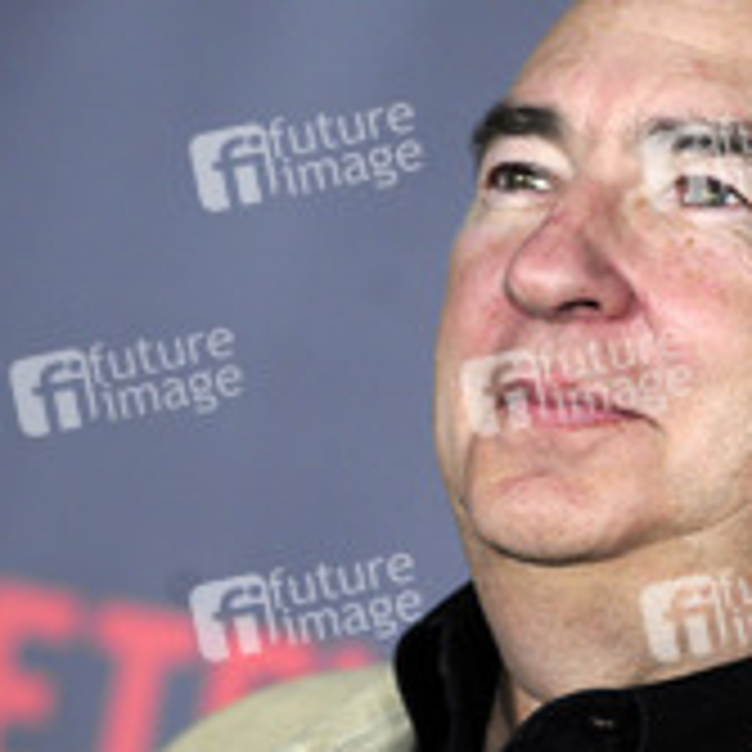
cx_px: 635
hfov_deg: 6.1
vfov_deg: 6.1
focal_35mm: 287
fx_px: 7054
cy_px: 495
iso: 1600
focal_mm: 125
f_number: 3.5
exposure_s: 1/500
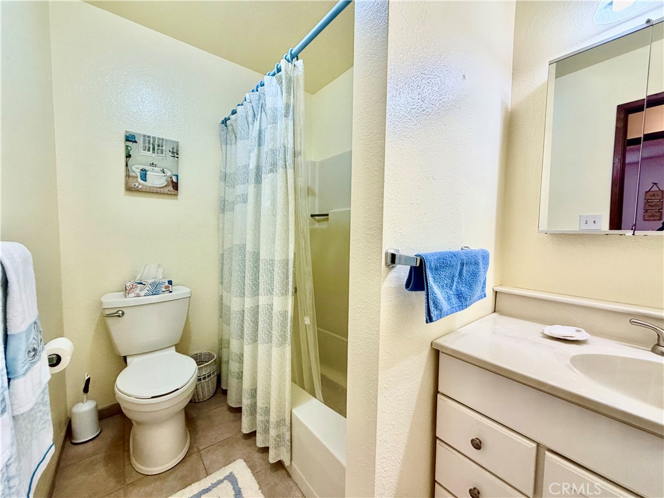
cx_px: 332
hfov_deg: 102.1
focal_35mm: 14
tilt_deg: -2.5
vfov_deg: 85.7
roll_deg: -1.2
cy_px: 249
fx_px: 269
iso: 200
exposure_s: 1/120
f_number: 2.2
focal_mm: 2.22
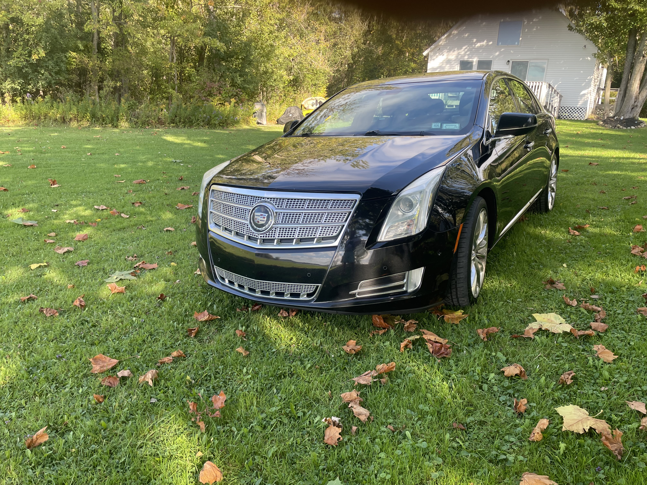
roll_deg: -2.0
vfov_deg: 53.1
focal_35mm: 26
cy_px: 242
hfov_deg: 67.3
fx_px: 486
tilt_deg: -16.3
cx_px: 324
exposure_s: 1/267
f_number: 1.6
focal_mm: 4.2
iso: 32
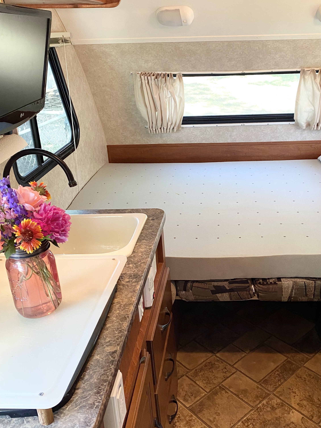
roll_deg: +1.2
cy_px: 200
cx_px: 211
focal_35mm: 35
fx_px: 433
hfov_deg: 40.3
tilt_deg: -19.8
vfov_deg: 52.6
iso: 200
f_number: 1.8
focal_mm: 4.25
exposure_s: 1/60.2
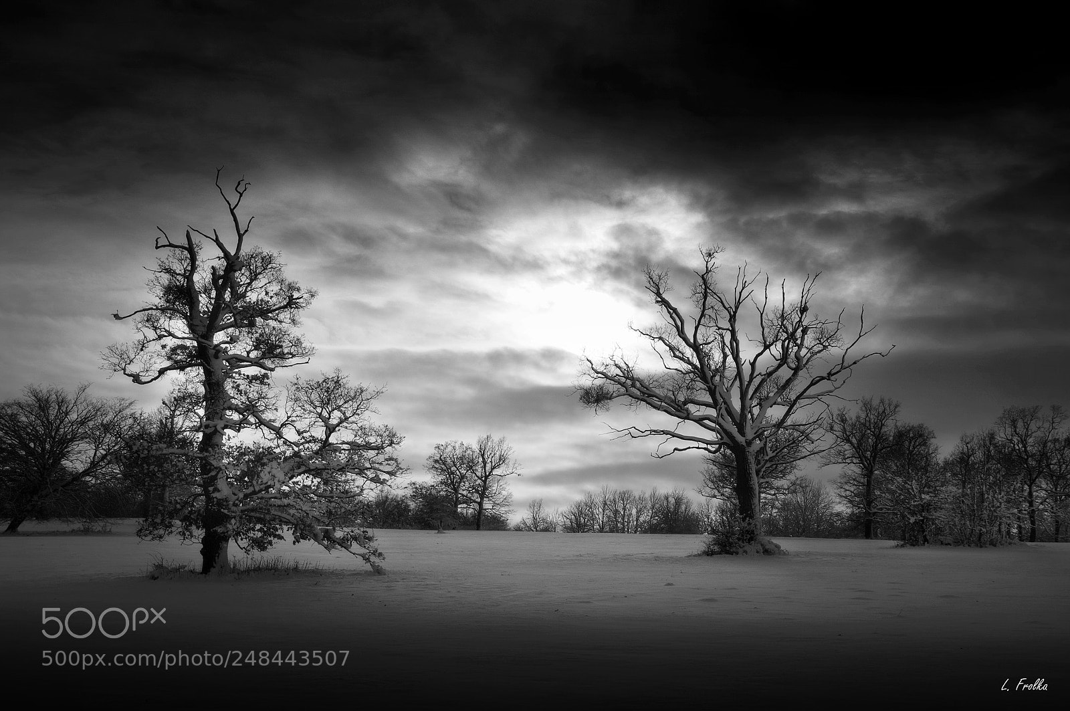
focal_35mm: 45
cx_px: 535
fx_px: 1336
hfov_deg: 43.6
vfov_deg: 29.8
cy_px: 356
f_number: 8
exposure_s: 1/640
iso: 200
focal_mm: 30
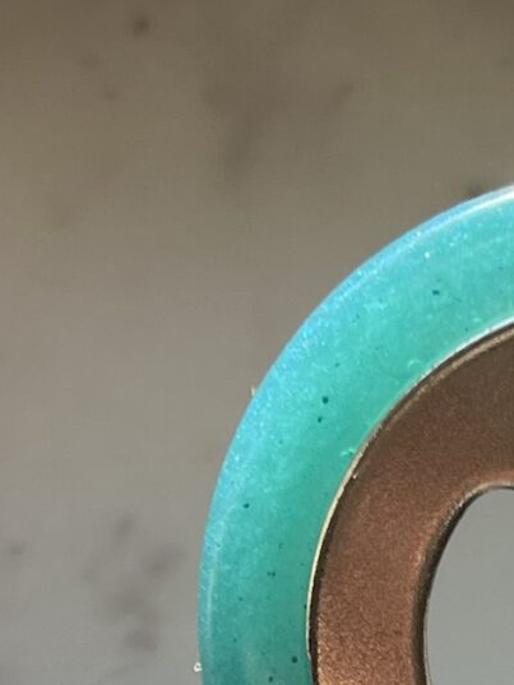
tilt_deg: -75.4
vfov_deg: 14.7
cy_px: 1061
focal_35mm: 124
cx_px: 603
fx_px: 2454
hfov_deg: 11.7
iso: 50
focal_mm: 5.1
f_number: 1.6
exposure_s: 1/642
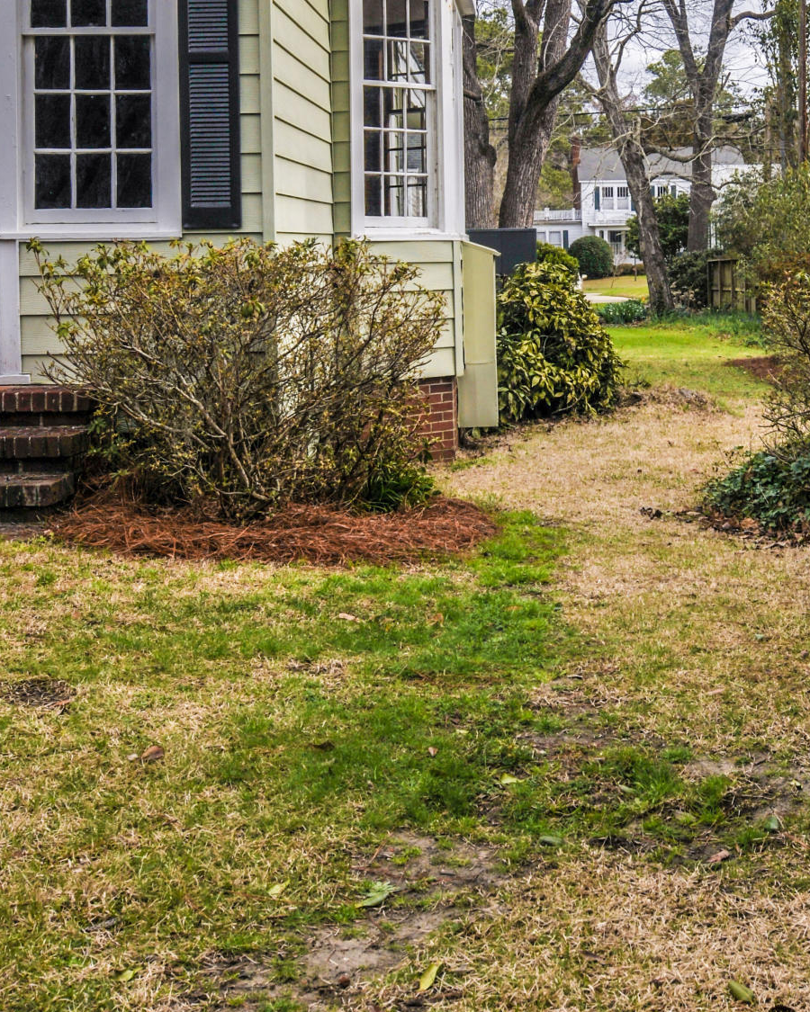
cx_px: 595
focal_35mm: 60
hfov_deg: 25.1
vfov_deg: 30.7
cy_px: 202
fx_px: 1798
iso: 160
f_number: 8
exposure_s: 1/500
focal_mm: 24
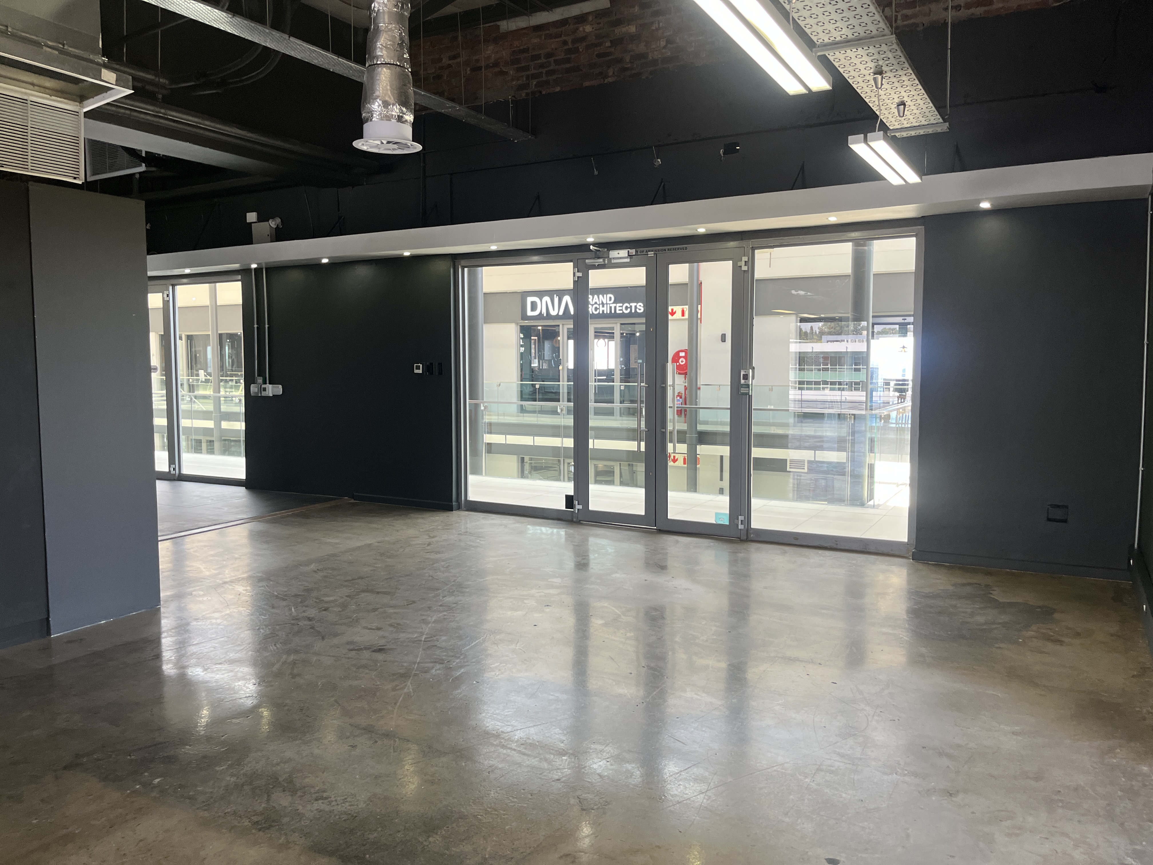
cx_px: 576
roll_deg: -0.6
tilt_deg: -4.8
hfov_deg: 67.3
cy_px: 432
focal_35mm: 26
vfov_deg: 53.1
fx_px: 866
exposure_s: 1/100
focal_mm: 5.1
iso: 100
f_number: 1.6
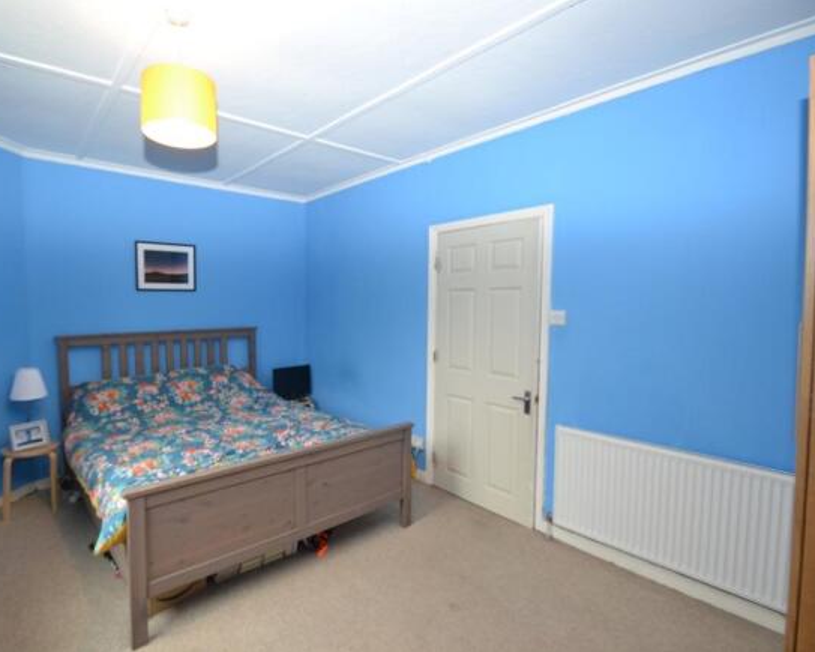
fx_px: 410
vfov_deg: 76.9
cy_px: 325
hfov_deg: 89.1
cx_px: 351
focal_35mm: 17
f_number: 3.5
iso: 640
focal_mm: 10
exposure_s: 1/60
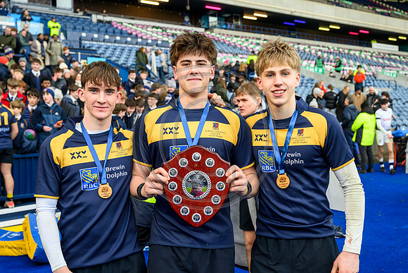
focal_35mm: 42
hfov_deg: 46.4
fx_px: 476
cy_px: 136
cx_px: 204
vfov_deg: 31.9
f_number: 5
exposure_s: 1/500
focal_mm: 42
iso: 1250
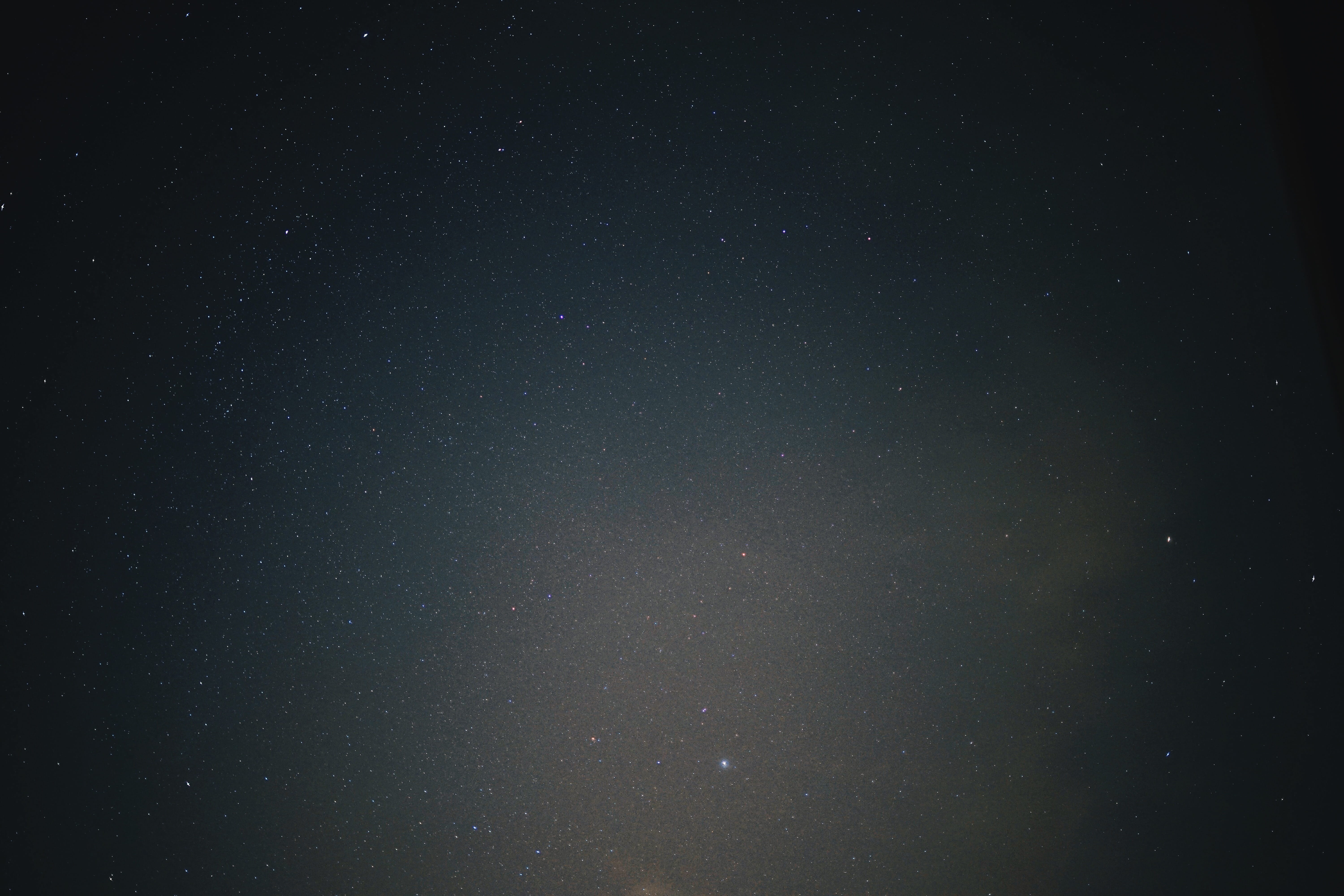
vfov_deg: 27.0
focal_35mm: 50
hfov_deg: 39.6
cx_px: 672
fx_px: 1867
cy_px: 448
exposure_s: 5
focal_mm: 50
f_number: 1.8
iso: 640
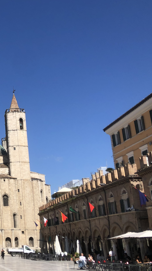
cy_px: 145
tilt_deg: +15.2
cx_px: -65
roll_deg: +1.6
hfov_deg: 20.9
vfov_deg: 41.3
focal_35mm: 50
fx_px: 358
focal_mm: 4
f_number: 1.8
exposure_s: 1/2857
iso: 20
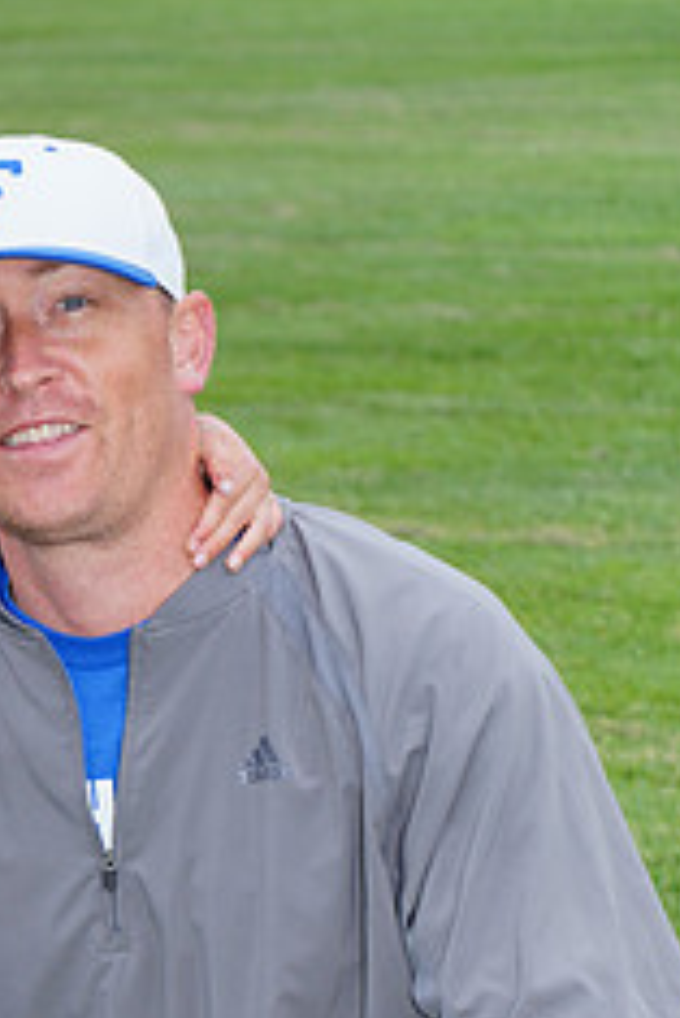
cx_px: 24
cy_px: 1248
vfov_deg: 7.6
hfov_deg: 5.1
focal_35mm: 267
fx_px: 7553
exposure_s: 1/200
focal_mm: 108
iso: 200
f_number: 8
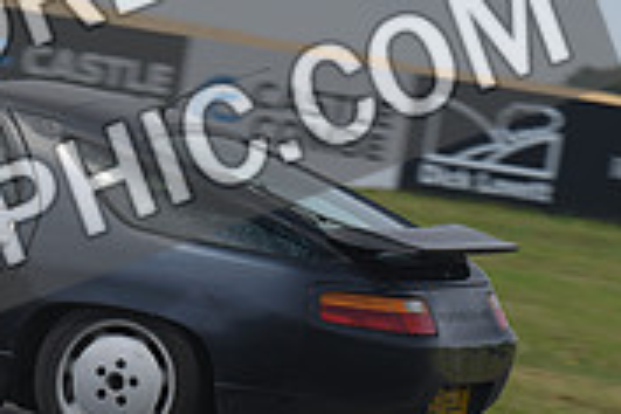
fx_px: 7641
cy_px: 146
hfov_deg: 4.6
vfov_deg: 3.1
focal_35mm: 443
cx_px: -88
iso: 160
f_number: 5.6
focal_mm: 135
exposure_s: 1/500
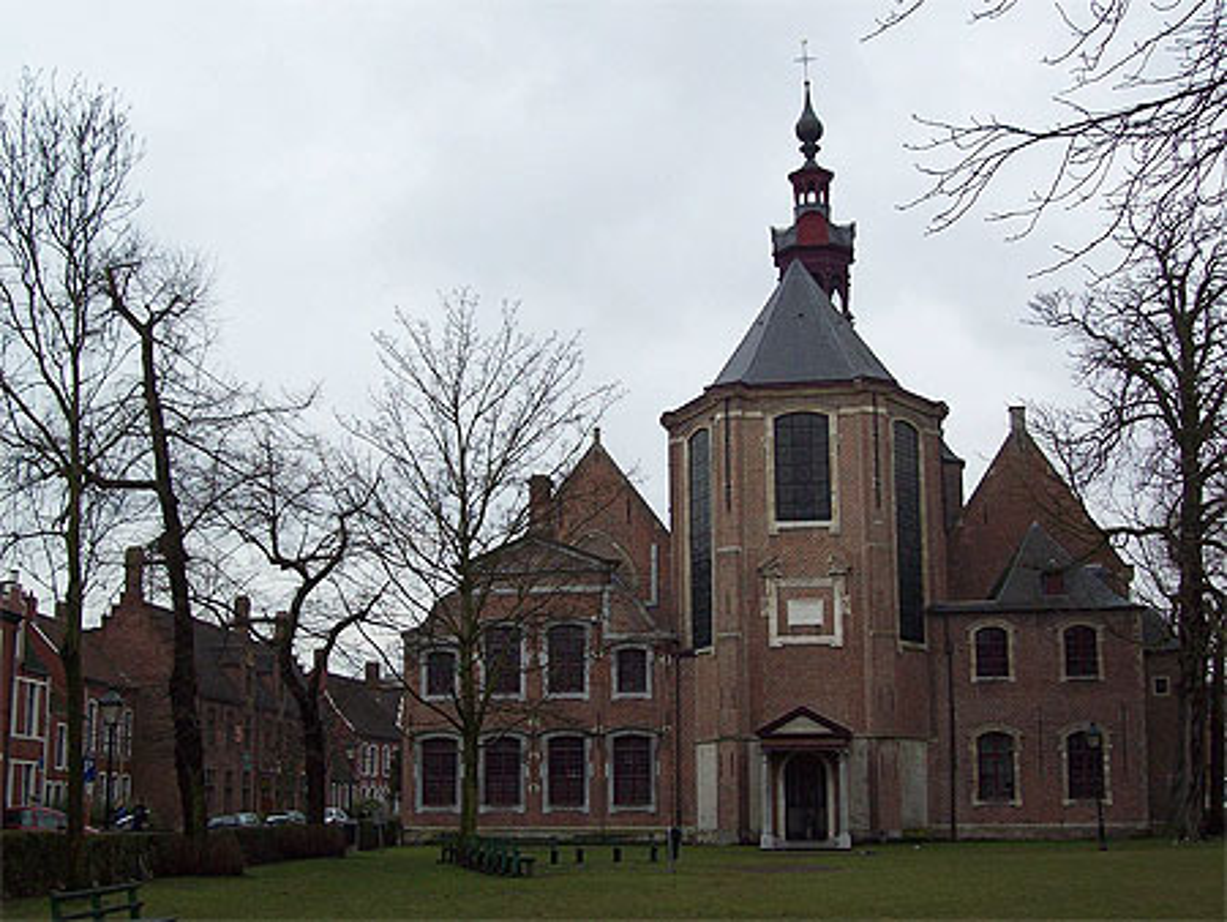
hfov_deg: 42.1
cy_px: 461
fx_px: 1596
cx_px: 614
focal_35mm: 45
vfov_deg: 32.2
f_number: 3
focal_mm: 7.6
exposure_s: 1/379
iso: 80
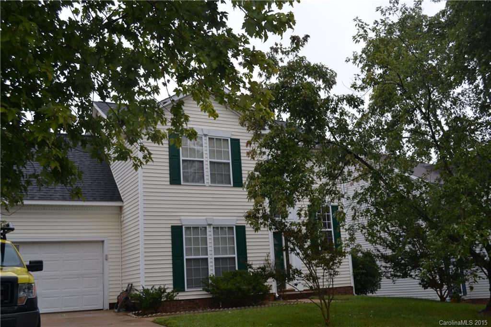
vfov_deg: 36.8
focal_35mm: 36
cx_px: 246
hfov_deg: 53.1
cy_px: 164
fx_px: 491
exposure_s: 1/125
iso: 100
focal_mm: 24
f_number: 5.6
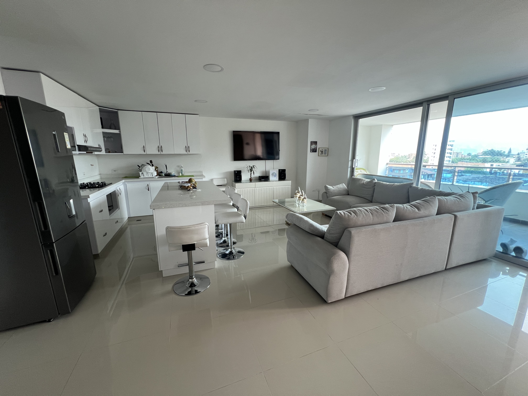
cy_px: 198
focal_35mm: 13
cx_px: 264
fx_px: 198
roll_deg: +0.5
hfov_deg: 106.2
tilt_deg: -12.0
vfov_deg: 89.9
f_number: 1.8
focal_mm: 1.57
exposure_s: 1/99
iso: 125
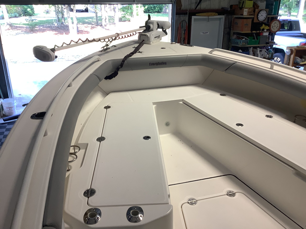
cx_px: 153
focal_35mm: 31
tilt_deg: -21.9
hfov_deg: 58.4
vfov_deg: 45.4
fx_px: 274
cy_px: 114
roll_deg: -0.5
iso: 50
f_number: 2.4
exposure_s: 1/60
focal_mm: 3.3
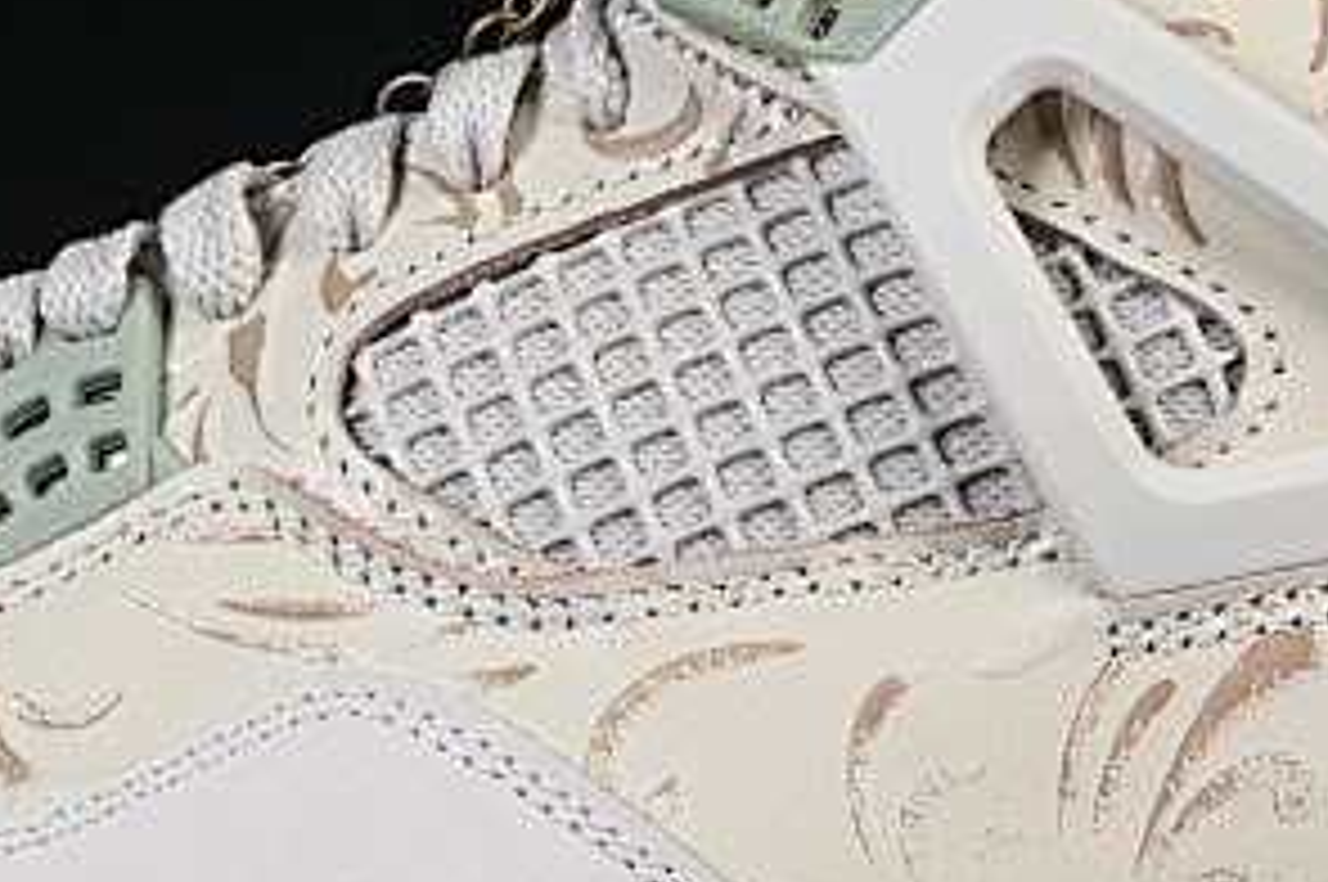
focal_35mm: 275
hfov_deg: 7.5
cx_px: 644
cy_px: 360
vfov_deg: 5.0
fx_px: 10133
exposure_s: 1/80
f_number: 8
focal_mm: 50
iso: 160
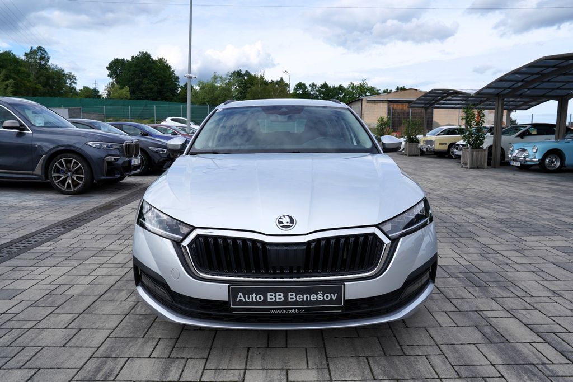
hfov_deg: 73.7
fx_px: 382
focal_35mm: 24
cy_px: 191
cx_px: 286
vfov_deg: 53.1
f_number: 8
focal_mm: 24
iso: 100
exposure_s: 1/250
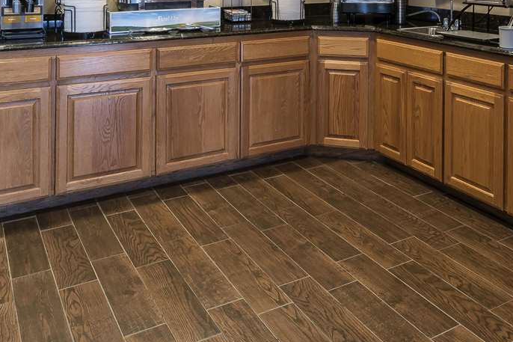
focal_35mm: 35
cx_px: 357
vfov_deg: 34.4
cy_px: 0
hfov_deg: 53.0
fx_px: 499
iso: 160
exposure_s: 1/1.43
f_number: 11
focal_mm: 16
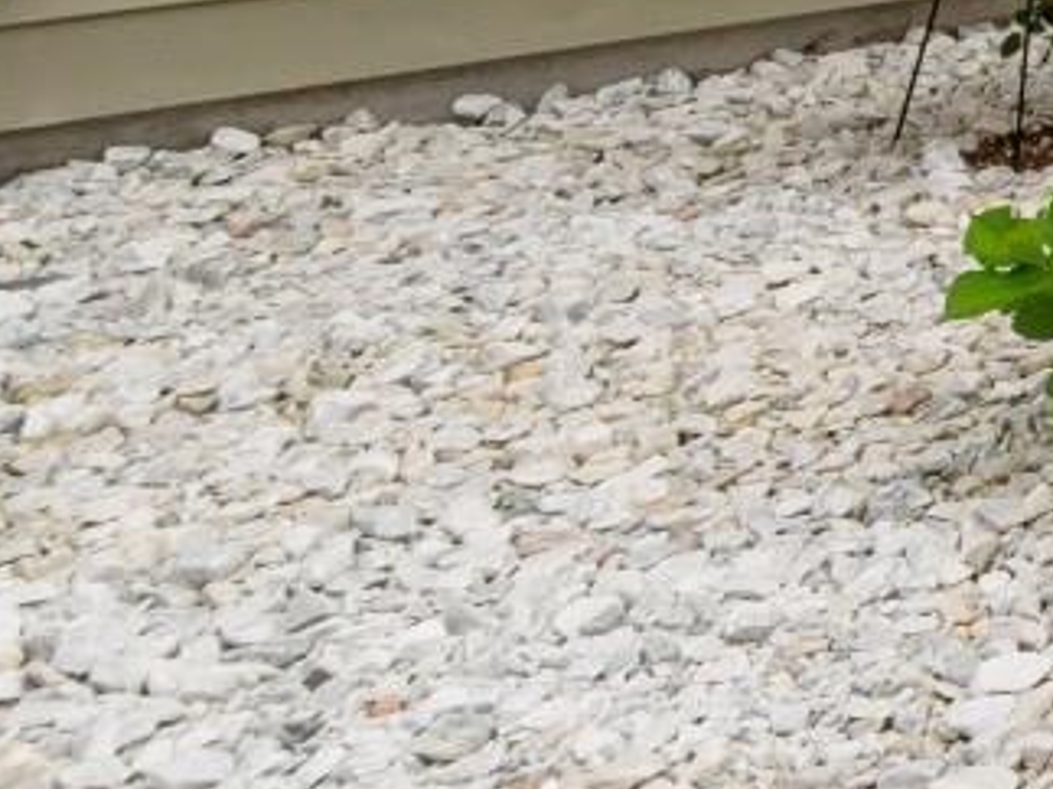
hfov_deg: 14.3
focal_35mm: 82
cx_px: 2608
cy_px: -734
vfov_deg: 15.0
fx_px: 2493
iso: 100
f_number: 7.1
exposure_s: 1/200
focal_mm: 11.5
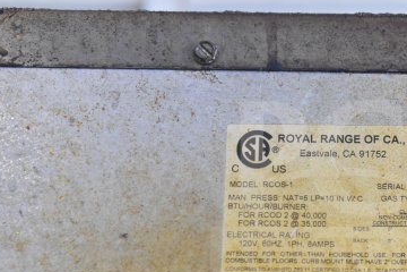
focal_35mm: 140
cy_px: 191
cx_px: 337
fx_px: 1581
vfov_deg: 9.8
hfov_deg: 14.6
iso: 2500
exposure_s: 1/100
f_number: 5.6
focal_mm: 55
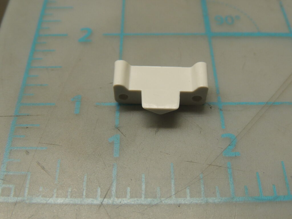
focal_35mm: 43
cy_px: 110
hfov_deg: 43.9
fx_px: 363
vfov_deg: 33.6
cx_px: 146
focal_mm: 7.6
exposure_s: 1/50
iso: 400
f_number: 3.4
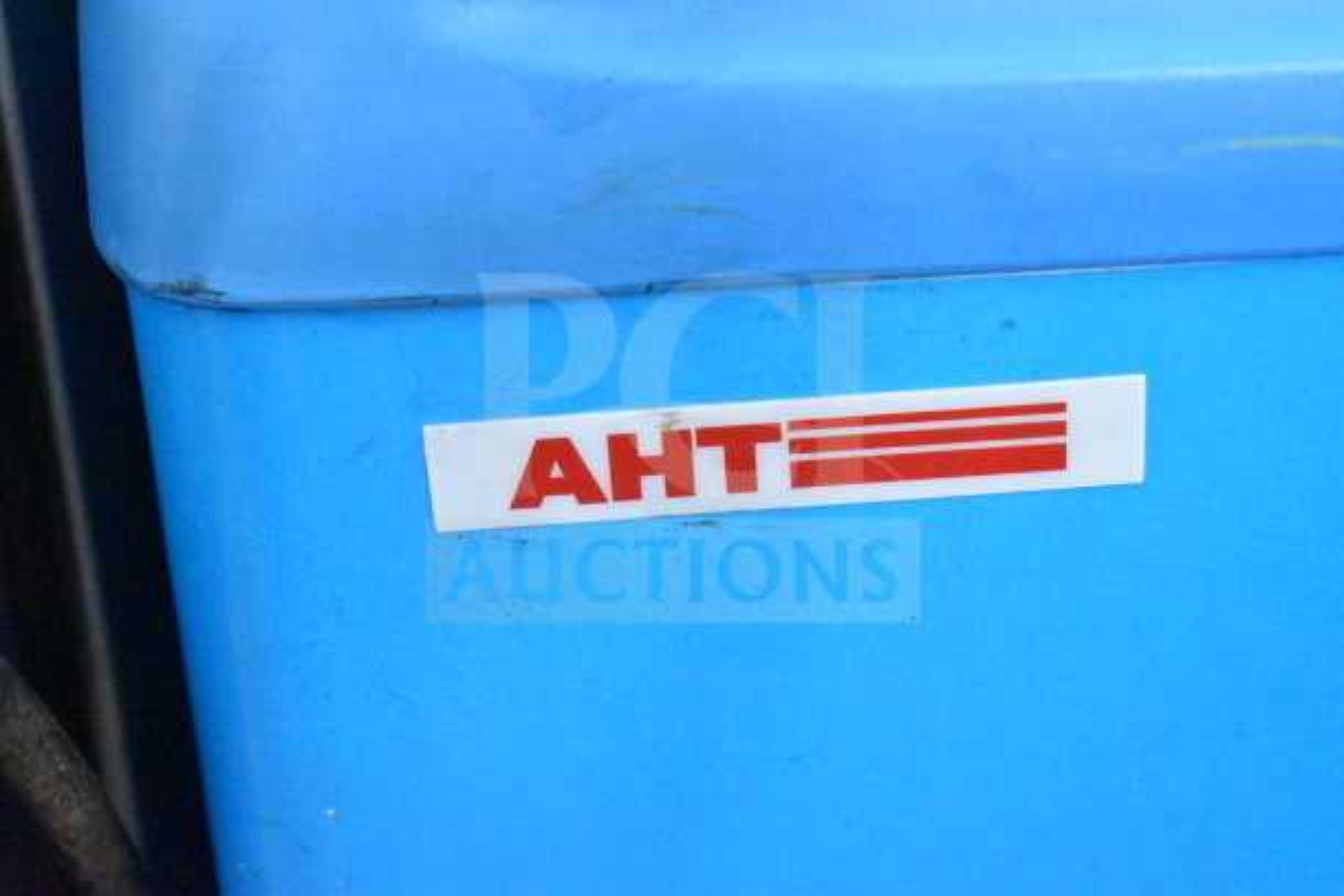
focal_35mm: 72
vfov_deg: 18.9
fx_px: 2688
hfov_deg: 28.1
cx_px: 672
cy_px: 448
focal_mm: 48
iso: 16000
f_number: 5.3
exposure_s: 1/80
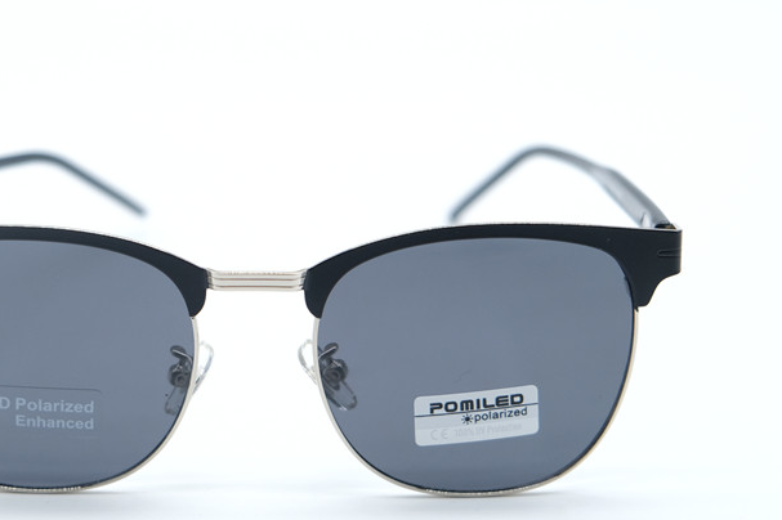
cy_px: 324
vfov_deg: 16.2
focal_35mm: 84
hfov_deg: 24.0
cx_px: 219
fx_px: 1824
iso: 500
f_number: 3.6
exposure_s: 1/1000
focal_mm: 34.3
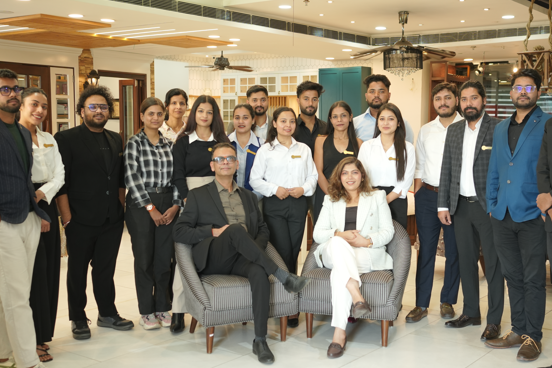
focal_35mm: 45
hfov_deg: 43.5
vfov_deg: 29.9
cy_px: 198
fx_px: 690
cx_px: 314
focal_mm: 35
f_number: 3.5
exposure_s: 1/100
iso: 640
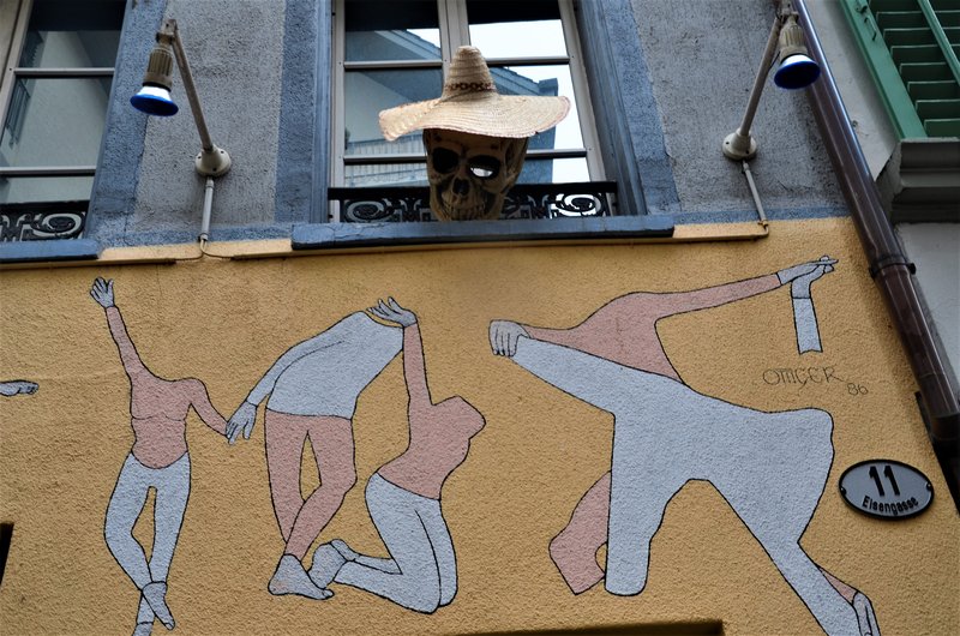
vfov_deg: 35.3
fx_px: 998
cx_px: 480
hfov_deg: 51.4
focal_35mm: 38
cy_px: 318
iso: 320
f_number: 6.3
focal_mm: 25
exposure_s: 1/15
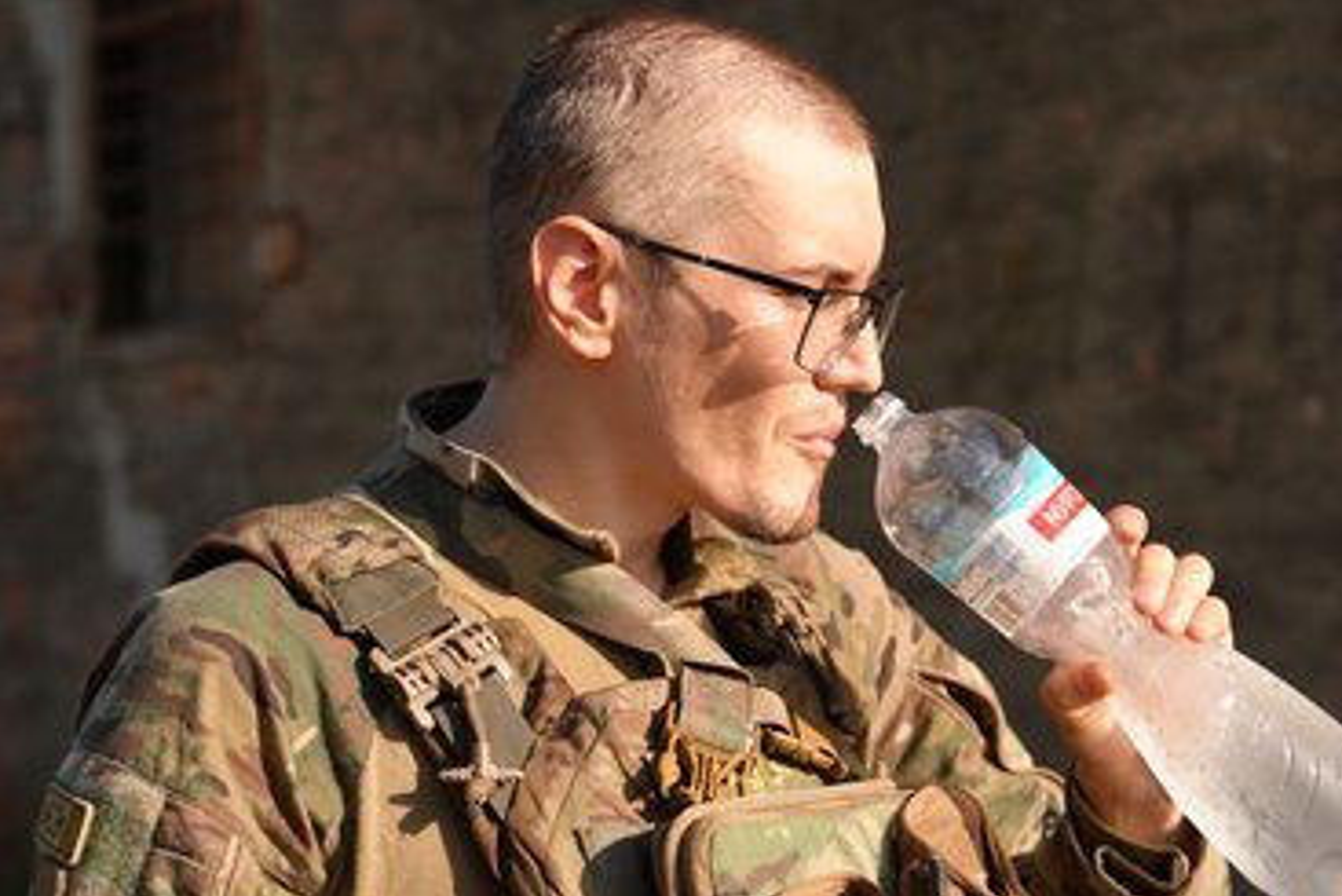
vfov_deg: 18.9
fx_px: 2685
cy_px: 426
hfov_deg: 28.1
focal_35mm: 72
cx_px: 728
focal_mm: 66
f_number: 4.5
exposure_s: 1/400
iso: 80
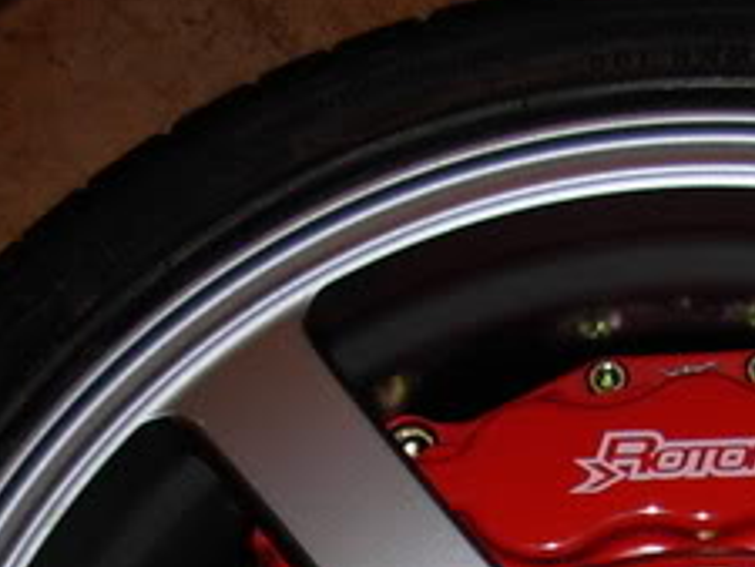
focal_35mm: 135
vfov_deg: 10.5
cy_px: 899
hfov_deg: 14.5
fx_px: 2946
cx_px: 664
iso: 79
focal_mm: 6.3
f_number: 2.9
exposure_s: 1/22.6
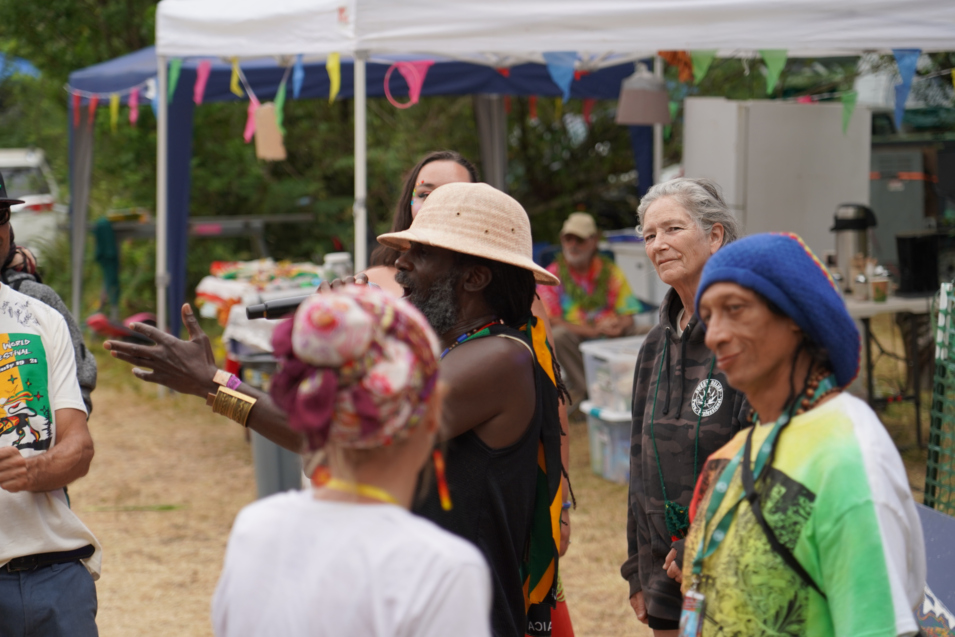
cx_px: 478
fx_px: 2785
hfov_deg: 19.5
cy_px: 318
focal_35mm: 105
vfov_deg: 13.0
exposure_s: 1/160
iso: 200
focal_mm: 105
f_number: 4
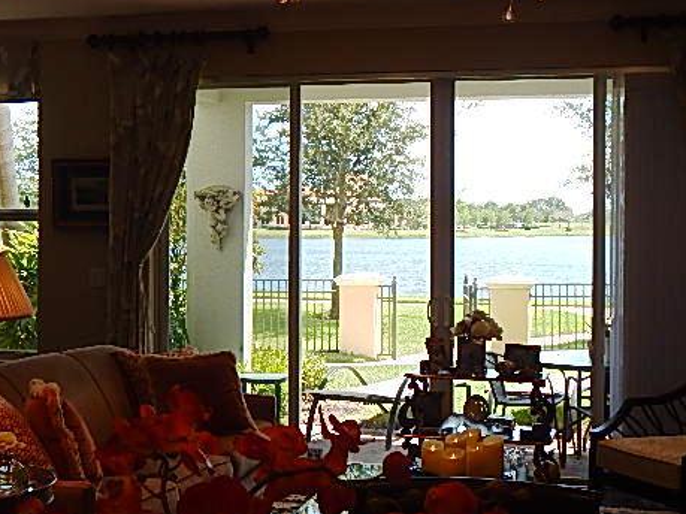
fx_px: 1189
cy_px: 226
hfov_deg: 32.2
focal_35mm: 60
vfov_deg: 24.4
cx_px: 330
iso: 125
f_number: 3.6
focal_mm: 7.7
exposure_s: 1/200
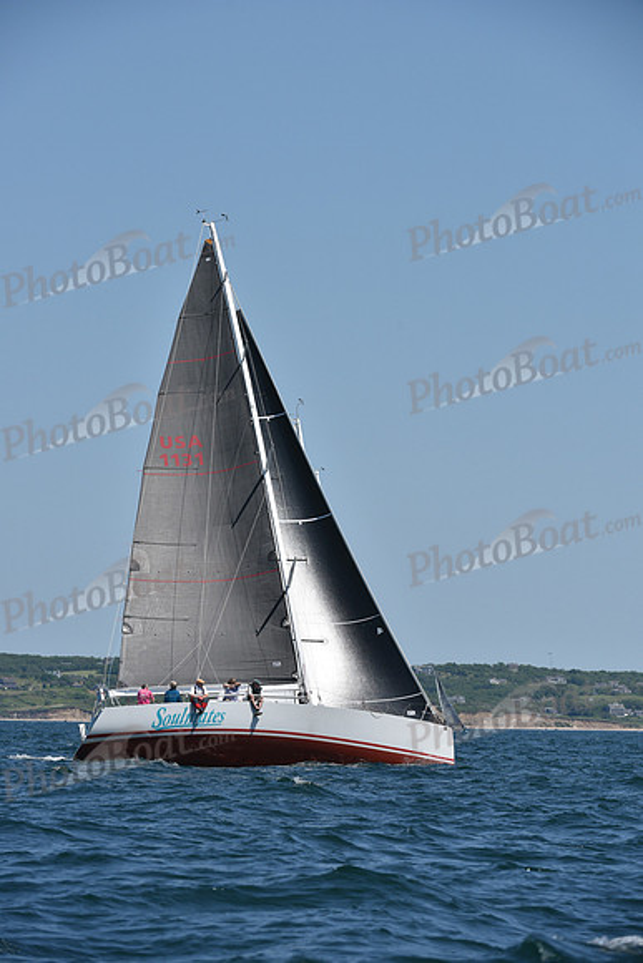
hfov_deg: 6.9
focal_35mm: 200
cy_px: 482
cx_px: 322
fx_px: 5355
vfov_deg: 10.3
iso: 320
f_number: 8
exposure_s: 1/1600
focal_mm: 200
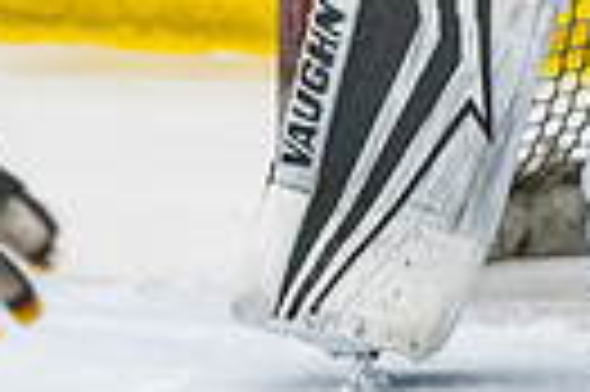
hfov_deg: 2.2
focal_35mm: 949
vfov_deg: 1.4
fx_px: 15534
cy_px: -402
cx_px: 550
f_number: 2.8
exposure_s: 1/800
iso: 4000
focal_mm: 116
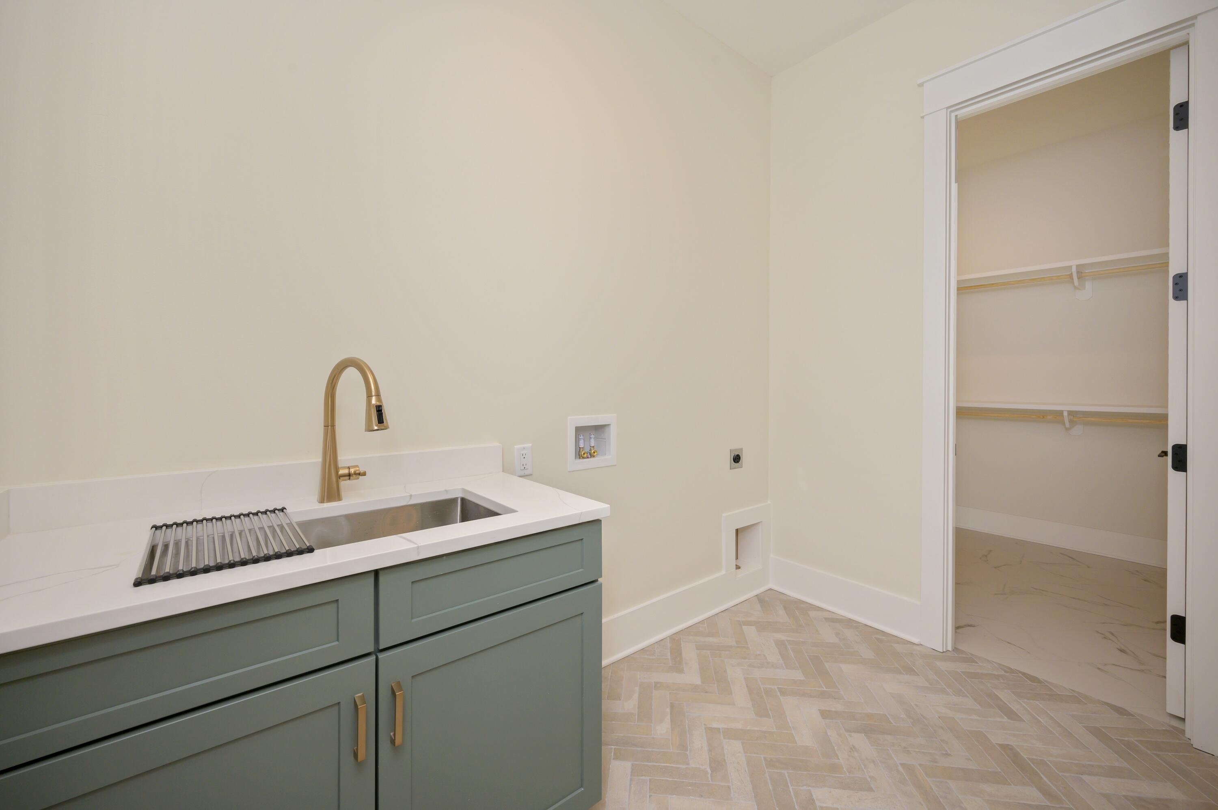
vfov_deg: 81.1
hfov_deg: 104.3
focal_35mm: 14
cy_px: 405
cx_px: 609
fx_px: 473
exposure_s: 1/60
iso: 400
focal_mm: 14
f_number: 9
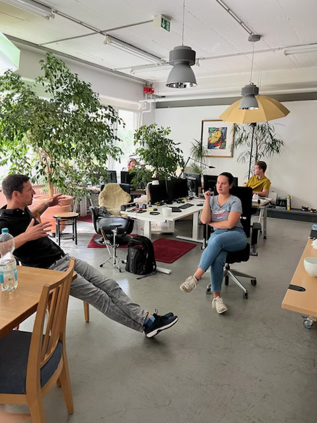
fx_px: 317
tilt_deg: -11.6
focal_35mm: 26
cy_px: 212
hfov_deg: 53.1
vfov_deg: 67.3
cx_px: 158
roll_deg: -1.2
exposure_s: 1/78
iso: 125
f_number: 1.5
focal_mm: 5.7
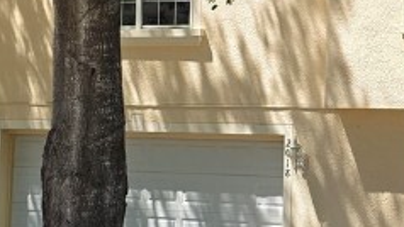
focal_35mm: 108
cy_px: 30
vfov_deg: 11.2
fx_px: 1157
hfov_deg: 18.6
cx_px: 501
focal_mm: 6.3
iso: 80
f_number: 1.7
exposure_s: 1/2537
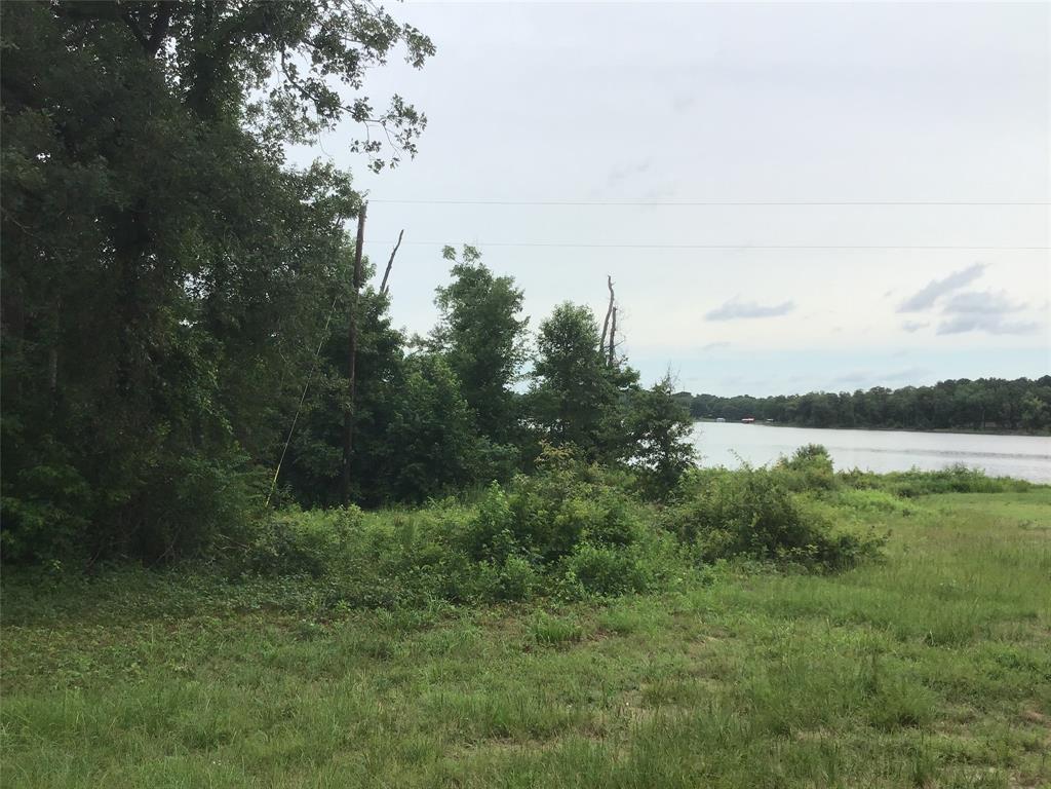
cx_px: 526
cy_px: 394
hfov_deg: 58.4
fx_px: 941
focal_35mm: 31
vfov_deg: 45.4
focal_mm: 3.3
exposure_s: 1/1664
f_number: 2.4
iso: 25
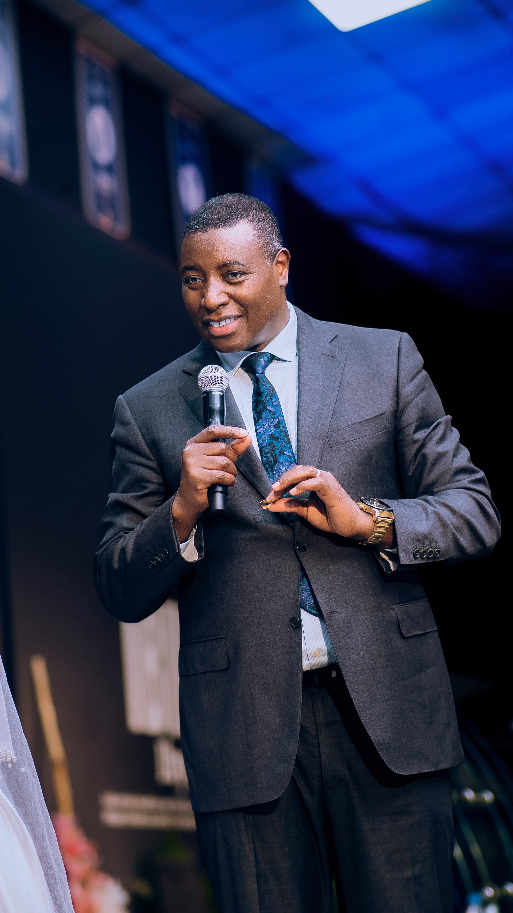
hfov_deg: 9.0
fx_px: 3241
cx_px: 297
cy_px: 454
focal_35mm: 134
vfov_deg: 16.0
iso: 250
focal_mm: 85
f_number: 1.8
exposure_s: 1/125
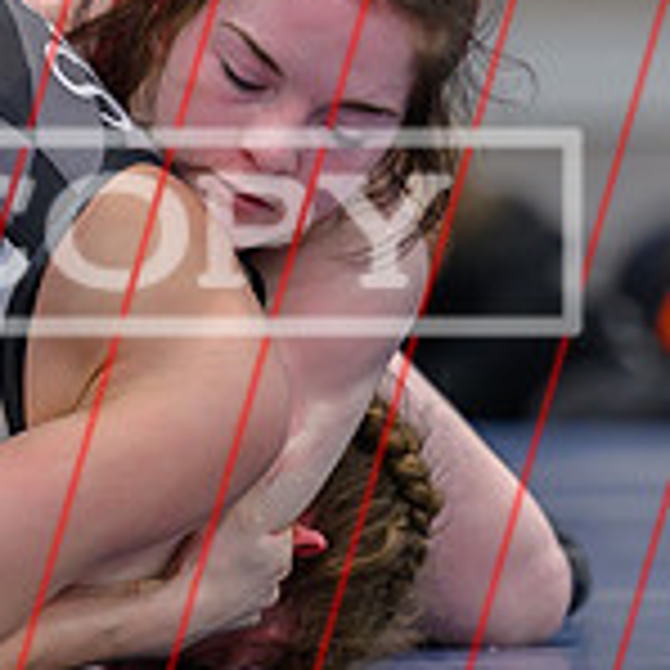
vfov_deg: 2.9
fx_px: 13095
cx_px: 126
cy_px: 518
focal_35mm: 598
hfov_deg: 2.9
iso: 1600
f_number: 2.8
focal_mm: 140
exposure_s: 1/800
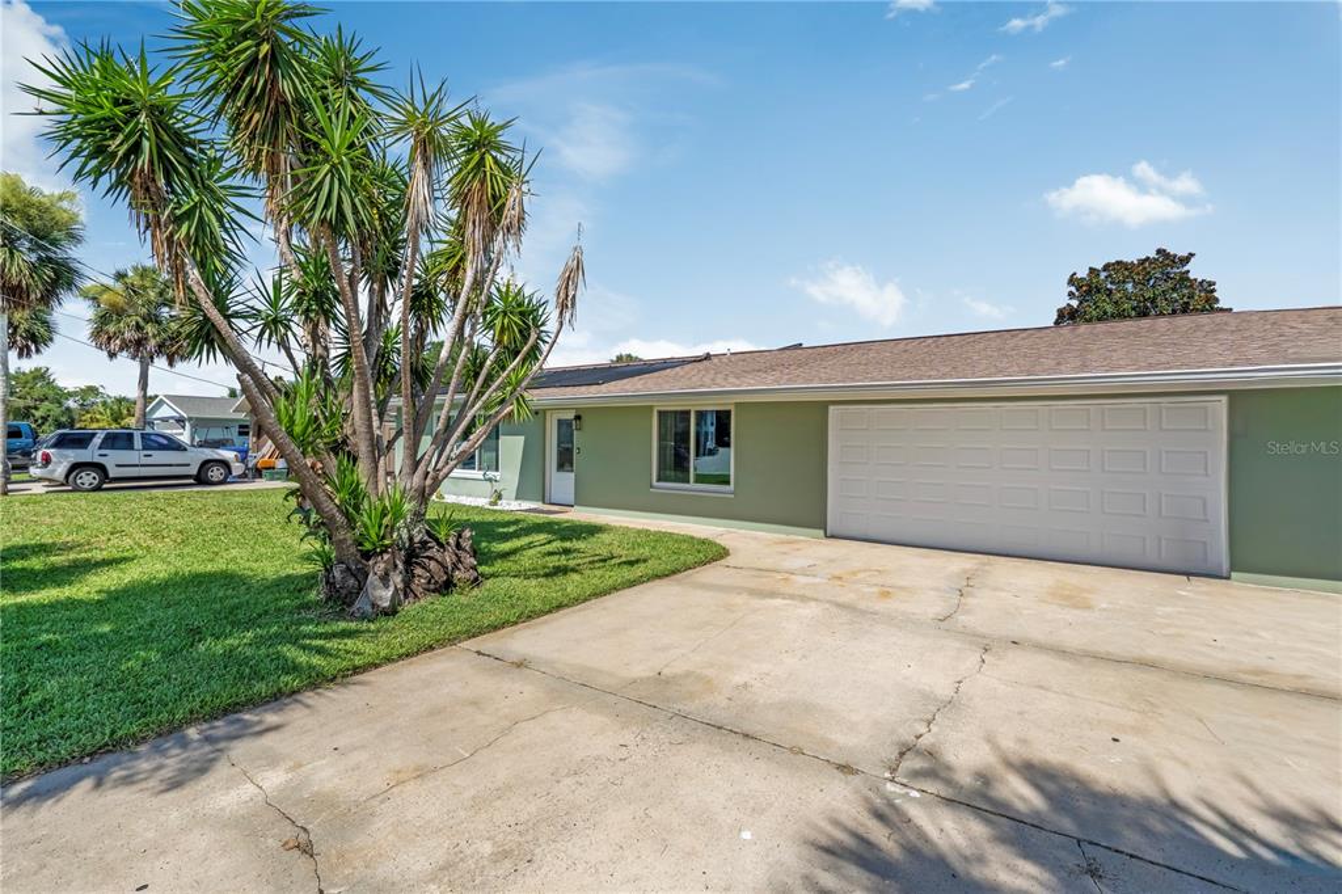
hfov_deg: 95.0
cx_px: 671
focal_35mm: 16
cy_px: 447
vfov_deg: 72.0
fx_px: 615
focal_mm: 11
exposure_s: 1/4000
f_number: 9
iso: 250
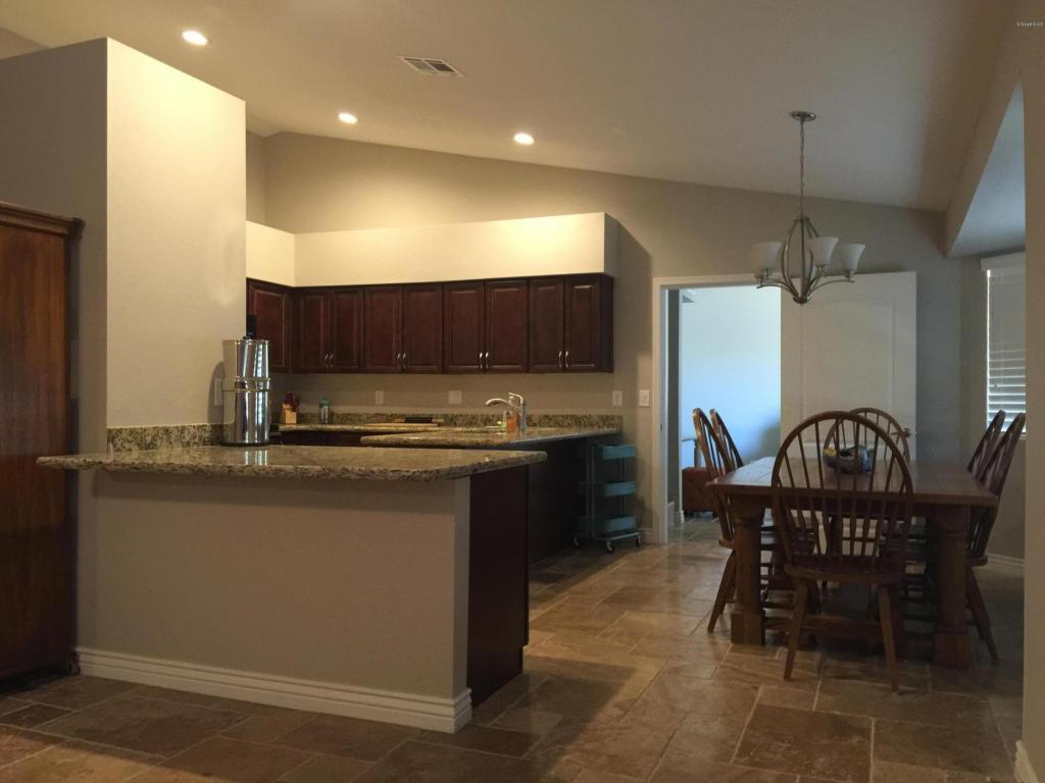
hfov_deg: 61.7
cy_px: 392
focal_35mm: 29
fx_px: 875
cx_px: 522
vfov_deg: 48.2
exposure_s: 1/15
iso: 125
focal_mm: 4.15
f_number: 2.2
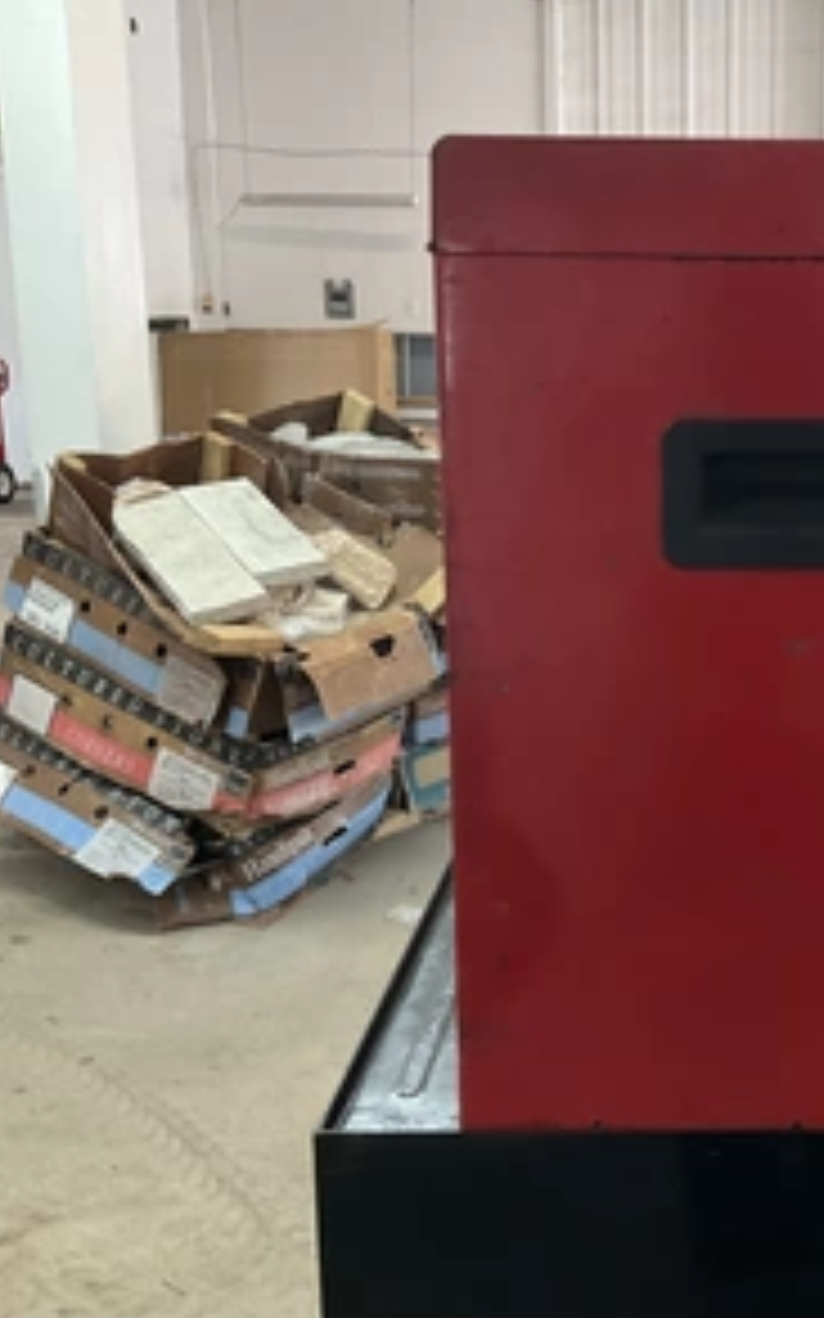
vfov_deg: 47.2
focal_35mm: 42
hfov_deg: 29.1
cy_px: 657
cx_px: 761
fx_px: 1510
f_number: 1.8
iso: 160
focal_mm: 3
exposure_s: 1/60
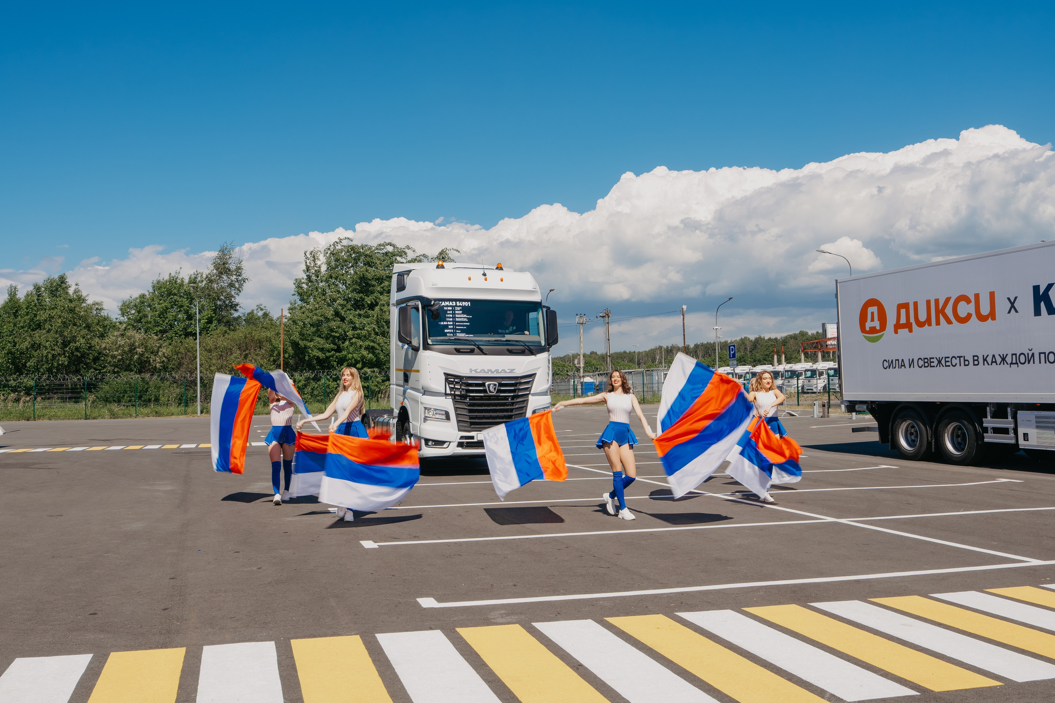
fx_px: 967
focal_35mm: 33
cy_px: 352
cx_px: 528
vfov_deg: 40.0
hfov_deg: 57.2
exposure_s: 1/125
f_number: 13
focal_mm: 33
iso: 160
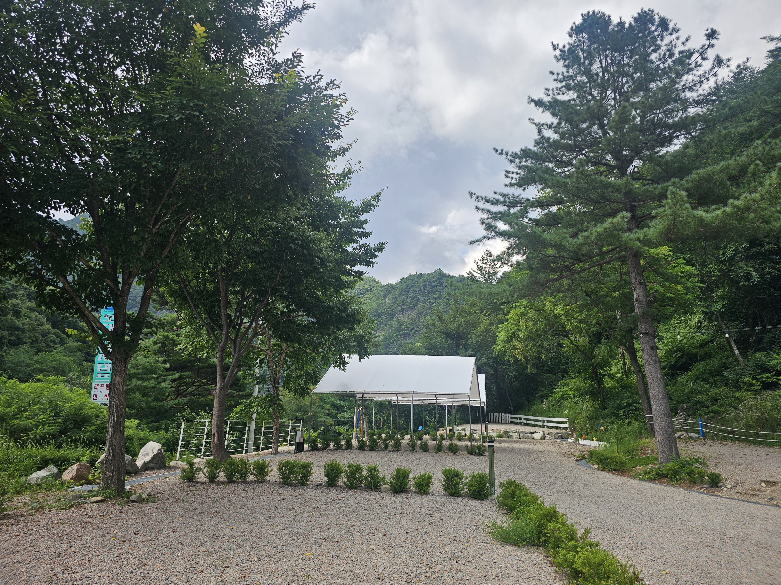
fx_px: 519
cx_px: 390
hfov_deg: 73.9
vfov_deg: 58.9
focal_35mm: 23
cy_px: 292
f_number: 1.7
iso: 10
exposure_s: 1/466
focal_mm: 6.3
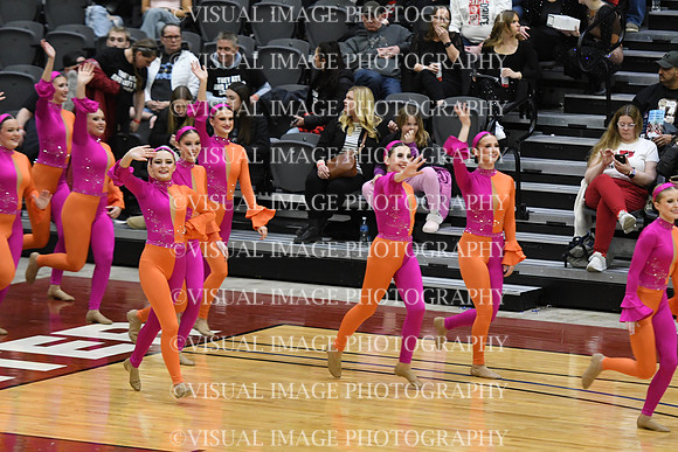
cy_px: 226
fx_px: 3956
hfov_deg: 9.8
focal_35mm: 210
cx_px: 339
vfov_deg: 6.5
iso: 3200
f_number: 2.8
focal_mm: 140
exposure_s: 1/400
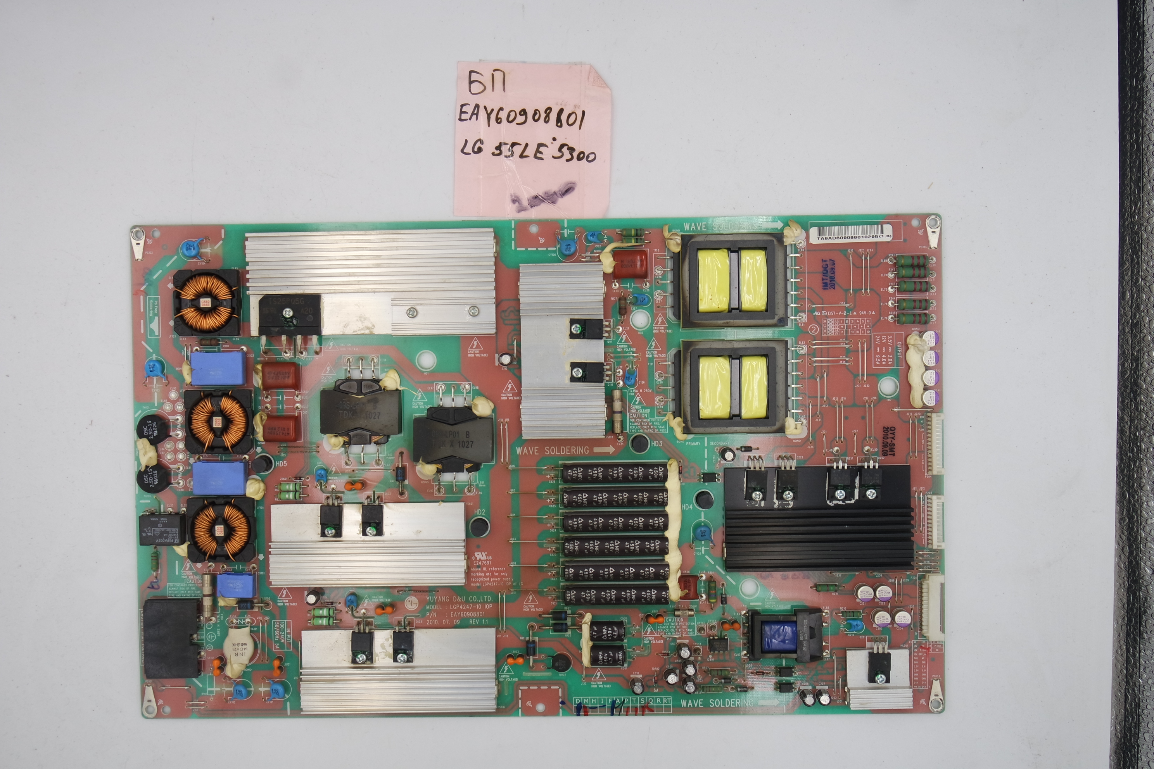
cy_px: 384
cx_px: 577
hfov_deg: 63.7
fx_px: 930
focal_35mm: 29
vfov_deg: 45.0
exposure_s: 1/80
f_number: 5.6
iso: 160
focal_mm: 11
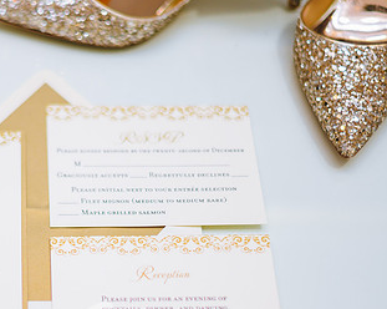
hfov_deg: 17.1
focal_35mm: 111
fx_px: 1270
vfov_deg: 13.8
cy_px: 211
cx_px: 43
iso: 250
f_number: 1.4
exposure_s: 1/500
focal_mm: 50
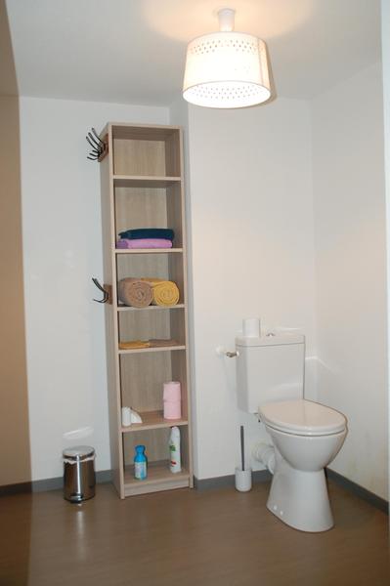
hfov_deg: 39.9
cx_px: 195
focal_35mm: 33
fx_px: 537
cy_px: 293
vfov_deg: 57.3
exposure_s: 1/60
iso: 400
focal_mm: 22
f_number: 3.5
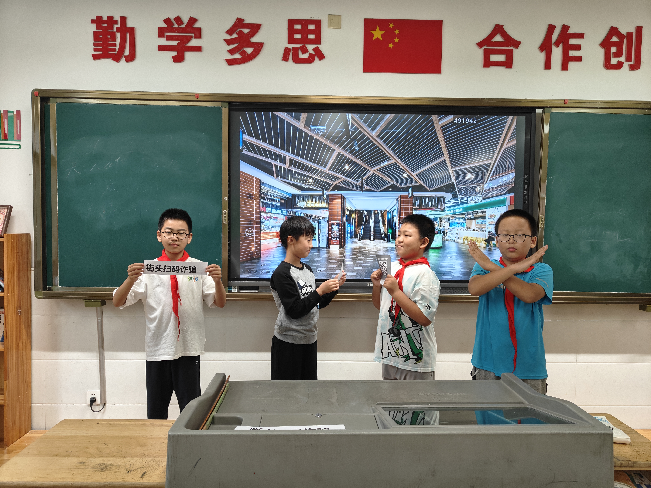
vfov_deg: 56.8
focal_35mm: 24
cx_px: 326
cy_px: 244
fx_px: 451
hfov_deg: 71.6
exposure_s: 1/100
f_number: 1.8
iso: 80
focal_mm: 5.59
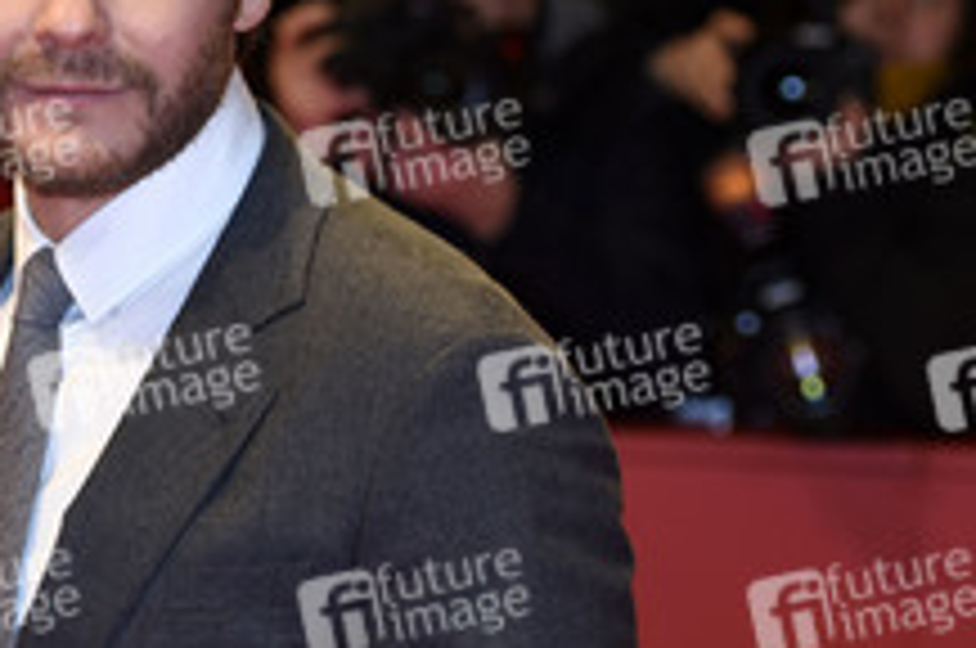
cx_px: 25
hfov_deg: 8.0
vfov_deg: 5.4
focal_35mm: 256
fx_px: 6930
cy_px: 266
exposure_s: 1/200
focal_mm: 82
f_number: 3.5
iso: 640
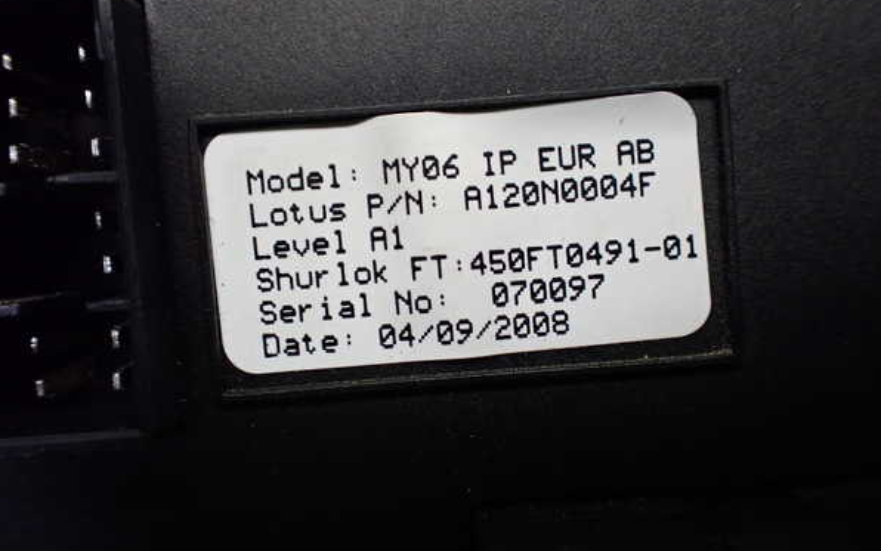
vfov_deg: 39.5
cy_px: 287
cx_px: 440
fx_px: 769
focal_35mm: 32
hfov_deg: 59.6
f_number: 2.3
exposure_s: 1/125
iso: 500
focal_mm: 5.4
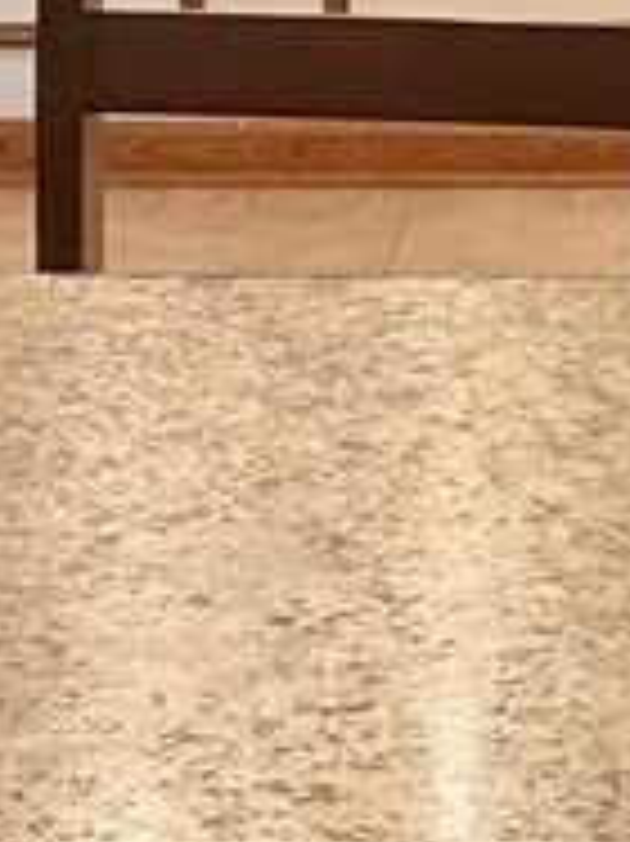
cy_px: 122
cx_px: 670
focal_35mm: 159
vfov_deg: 12.4
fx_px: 3863
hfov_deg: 9.2
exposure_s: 1/60
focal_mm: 3
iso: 100
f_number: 1.8
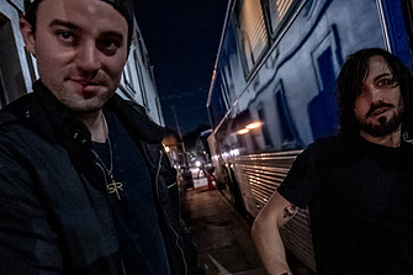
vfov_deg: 44.5
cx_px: 245
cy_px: 175
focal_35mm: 29
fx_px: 333
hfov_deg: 63.2
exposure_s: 1/60
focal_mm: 14
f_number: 2.8
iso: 4000
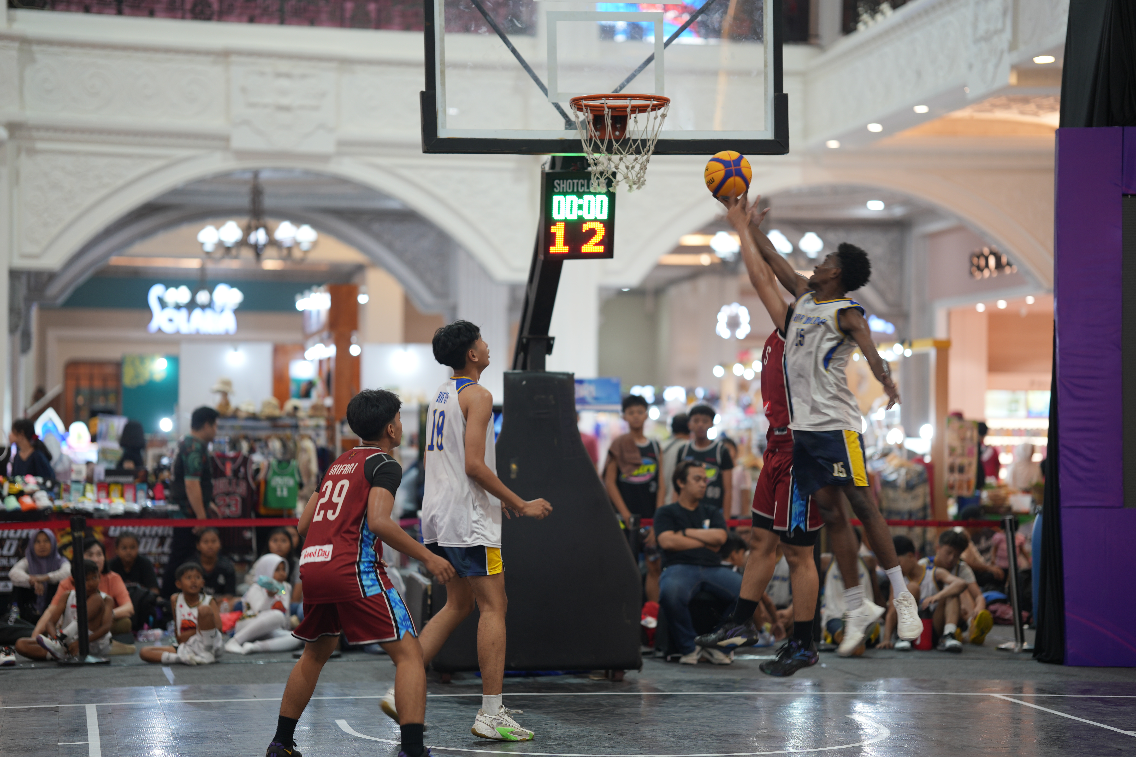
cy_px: 378
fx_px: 2682
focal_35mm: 85
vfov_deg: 16.1
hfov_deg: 23.9
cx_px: 568
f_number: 1.4
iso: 125
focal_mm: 85
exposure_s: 1/100
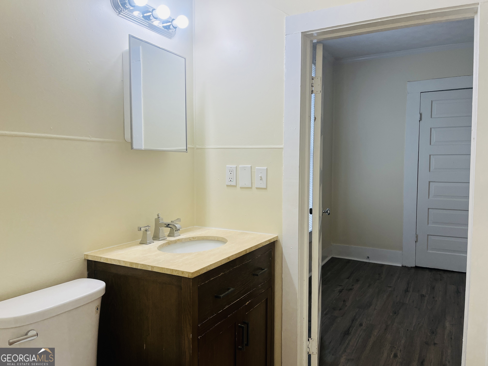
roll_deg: +0.6
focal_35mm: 26
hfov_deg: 67.3
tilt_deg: -4.4
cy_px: 183
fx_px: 367
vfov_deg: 53.1
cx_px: 244
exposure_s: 1/120
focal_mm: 5.1
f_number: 1.6
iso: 64
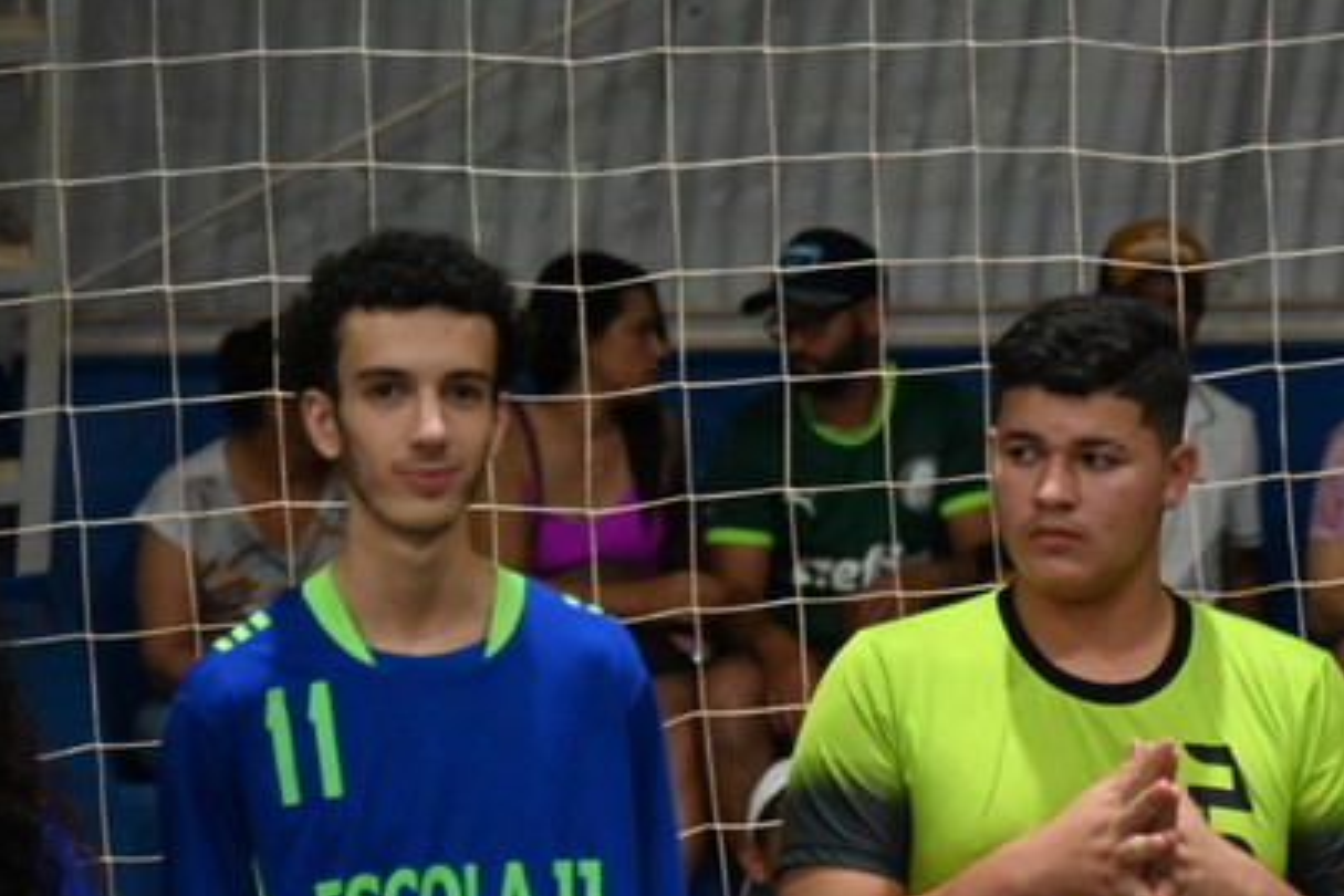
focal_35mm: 211
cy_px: 881
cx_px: 1301
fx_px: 7877
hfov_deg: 9.7
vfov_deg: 6.5
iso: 3200
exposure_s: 1/100
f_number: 4
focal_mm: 95
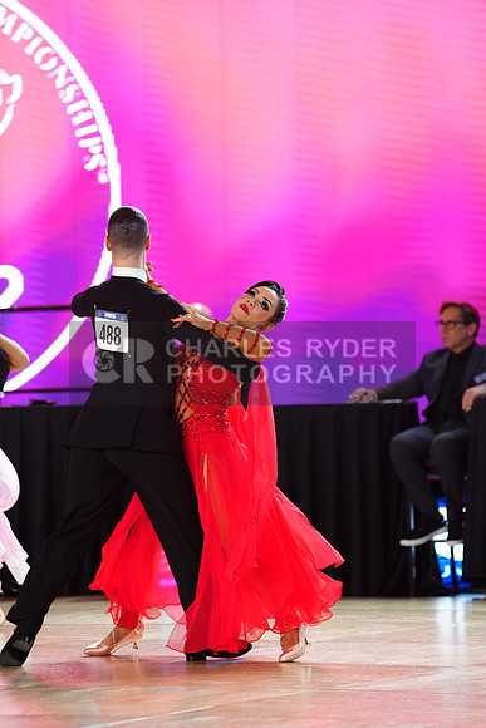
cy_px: 364
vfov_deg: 10.3
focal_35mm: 200
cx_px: 243
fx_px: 4047
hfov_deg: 6.9
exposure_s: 1/400
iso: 800
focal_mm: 200
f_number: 2.8
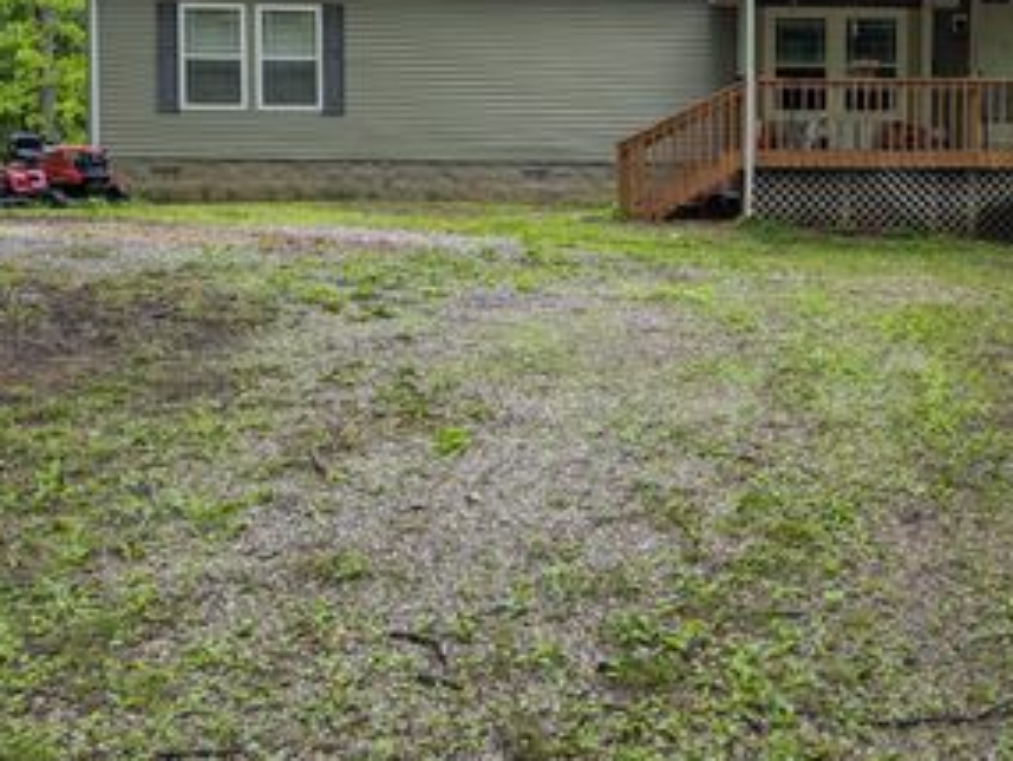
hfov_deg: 42.8
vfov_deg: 33.7
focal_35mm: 42
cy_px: 188
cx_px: 804
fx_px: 1230
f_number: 1.85
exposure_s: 1/371
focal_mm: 6.81
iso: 43
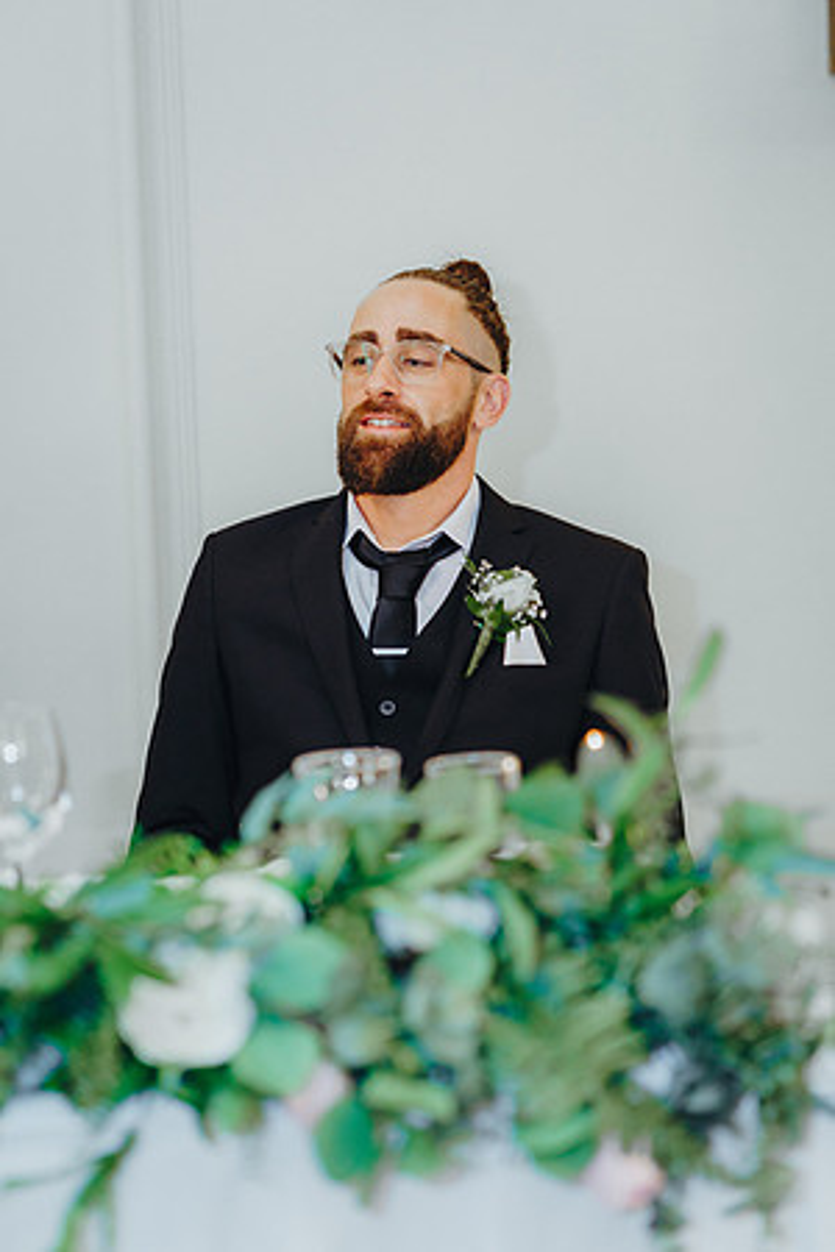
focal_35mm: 85
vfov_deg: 23.9
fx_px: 2957
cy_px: 626
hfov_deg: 16.1
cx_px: 418
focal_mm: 85
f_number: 2.8
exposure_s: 1/125
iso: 2000
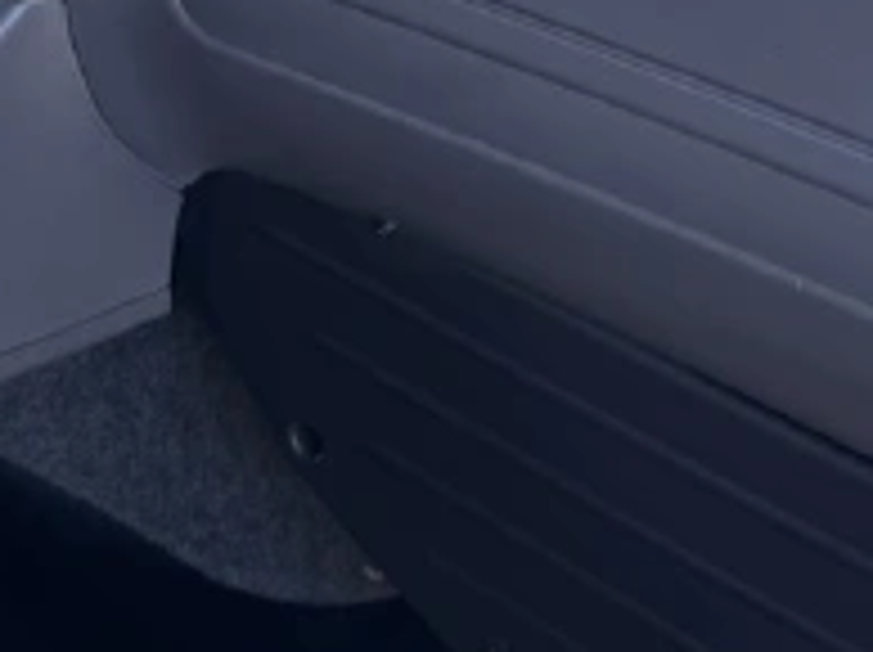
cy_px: -63
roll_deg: -2.6
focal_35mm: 99
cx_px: 495
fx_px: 2494
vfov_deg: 14.6
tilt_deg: -28.3
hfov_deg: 19.8
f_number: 1.78
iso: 80
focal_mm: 6.76
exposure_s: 1/488
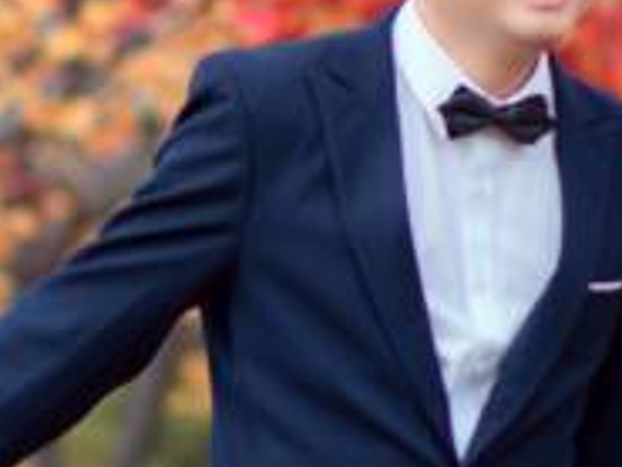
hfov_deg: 3.6
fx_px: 9925
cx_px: -619
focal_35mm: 552
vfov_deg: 2.7
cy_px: 333
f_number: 2.2
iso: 100
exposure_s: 1/1000
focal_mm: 85
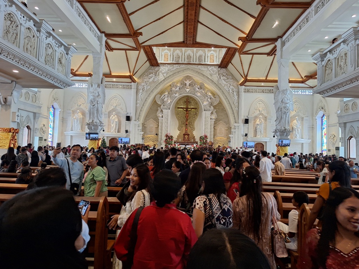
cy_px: 134
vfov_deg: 58.9
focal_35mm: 23
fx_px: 239
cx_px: 180
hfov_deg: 73.9
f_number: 1.8
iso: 160
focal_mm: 5.54
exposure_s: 1/50
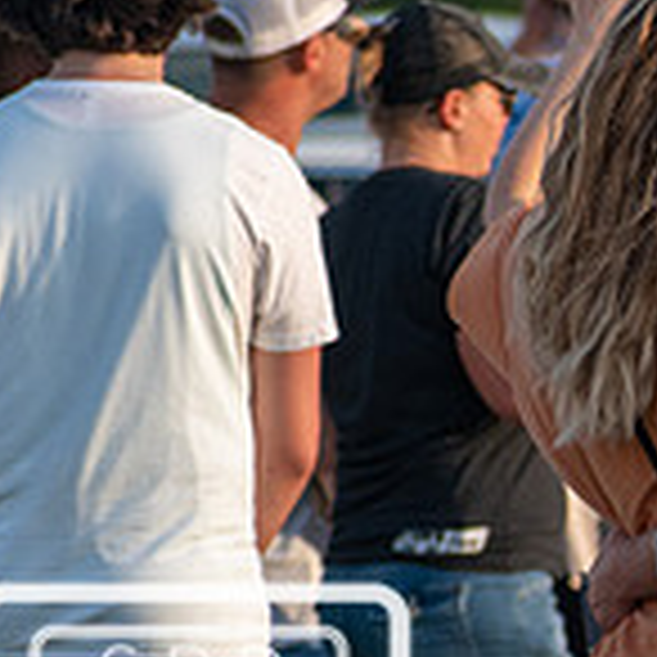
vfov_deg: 1.2
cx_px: 1138
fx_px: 32725
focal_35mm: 1524
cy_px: 614
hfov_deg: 1.1
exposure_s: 1/1000
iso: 450
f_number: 6.3
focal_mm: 300
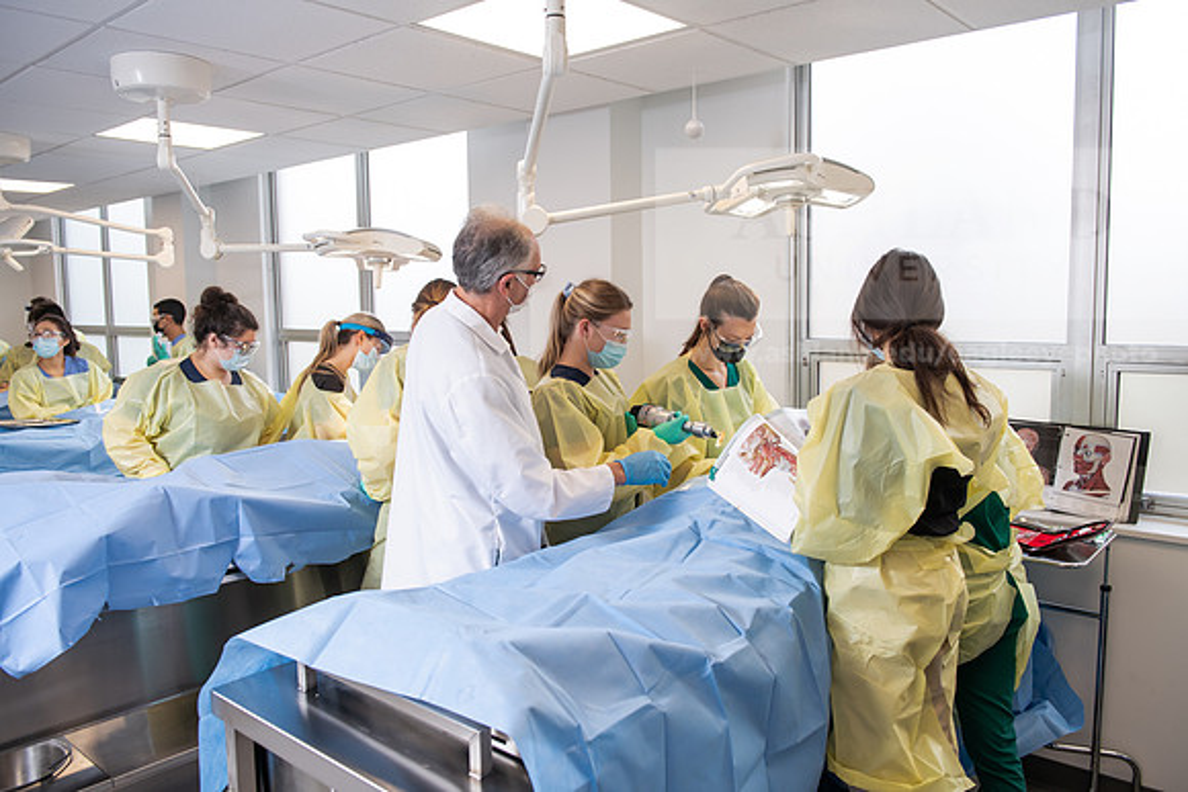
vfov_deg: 46.4
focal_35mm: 28
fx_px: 924
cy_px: 396
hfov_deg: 65.5
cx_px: 594
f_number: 4
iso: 400
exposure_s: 1/200
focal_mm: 28
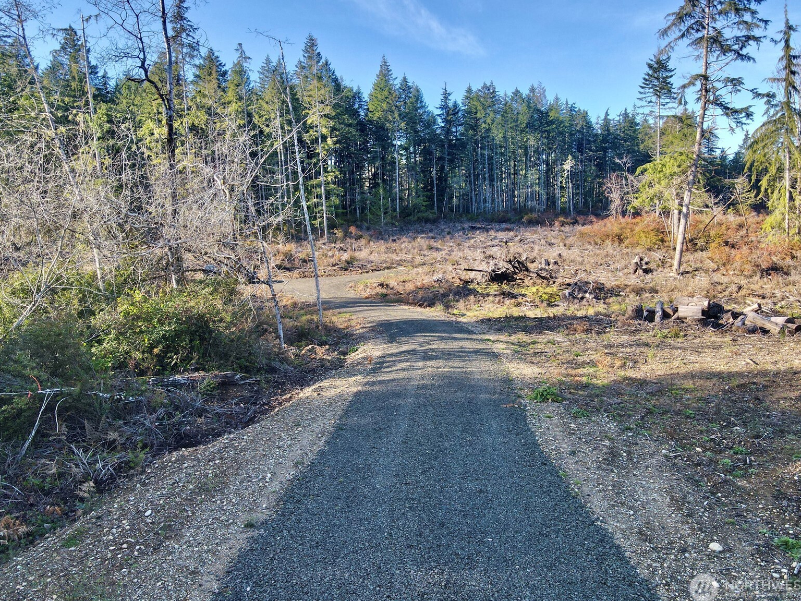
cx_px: 408
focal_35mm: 25
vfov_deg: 54.9
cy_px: 296
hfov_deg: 69.4
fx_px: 578
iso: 100
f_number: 2.8
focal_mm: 4.5
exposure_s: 1/160
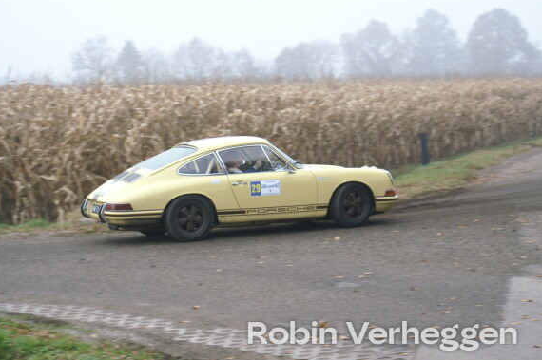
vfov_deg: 17.2
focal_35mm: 79
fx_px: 1188
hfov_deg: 25.7
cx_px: 259
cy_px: 184
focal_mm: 50
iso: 250
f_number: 5.6
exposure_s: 1/125
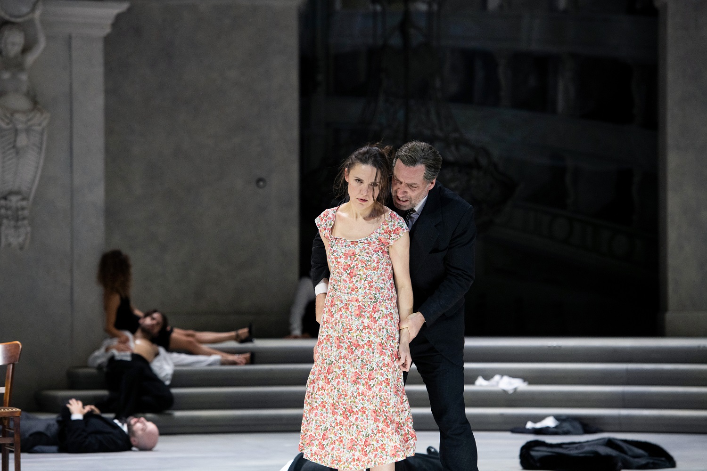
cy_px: 236
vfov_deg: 9.5
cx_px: 354
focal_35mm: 145
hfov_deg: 14.2
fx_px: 2847
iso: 1600
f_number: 4
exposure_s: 1/160
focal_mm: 145
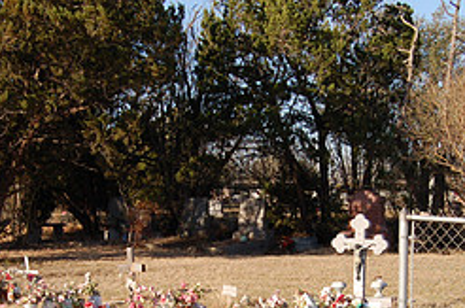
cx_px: 242
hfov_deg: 24.0
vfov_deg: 15.9
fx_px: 1096
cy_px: 255
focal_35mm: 85
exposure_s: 1/320
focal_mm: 24
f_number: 10
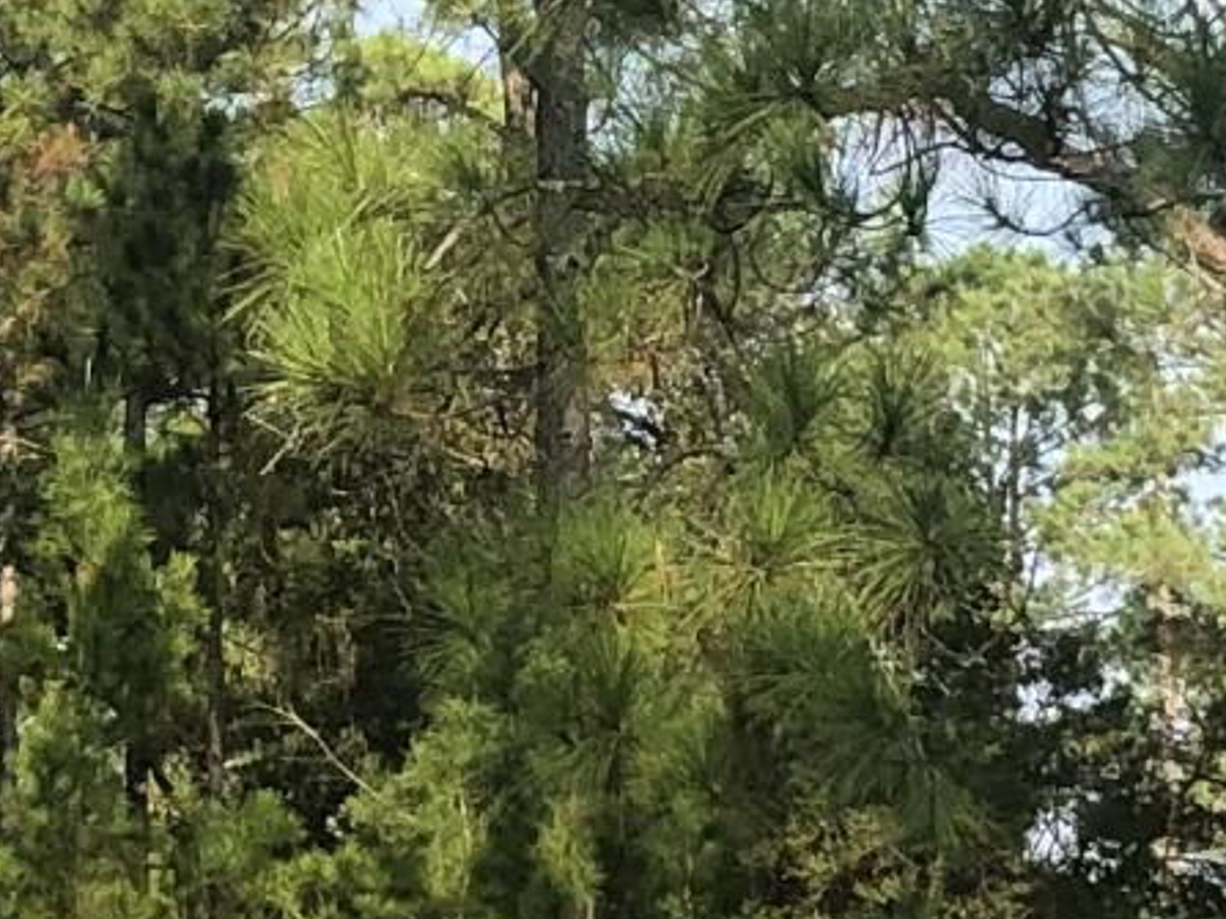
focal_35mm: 188
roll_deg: +0.5
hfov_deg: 10.5
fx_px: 6657
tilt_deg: +9.9
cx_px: 233
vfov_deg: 7.9
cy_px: 93
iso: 20
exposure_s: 1/571
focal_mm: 3.99
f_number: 1.8
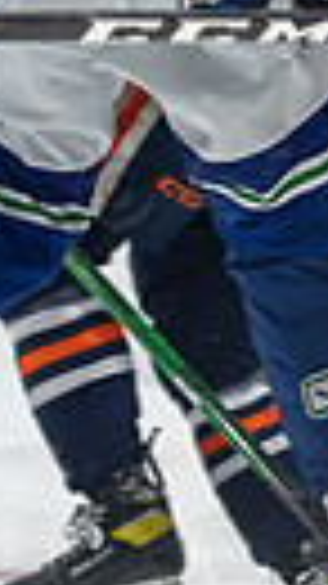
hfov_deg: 4.7
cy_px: 171
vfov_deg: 8.5
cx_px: 643
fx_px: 3917
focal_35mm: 253
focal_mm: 70
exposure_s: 1/800
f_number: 2.8
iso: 1600
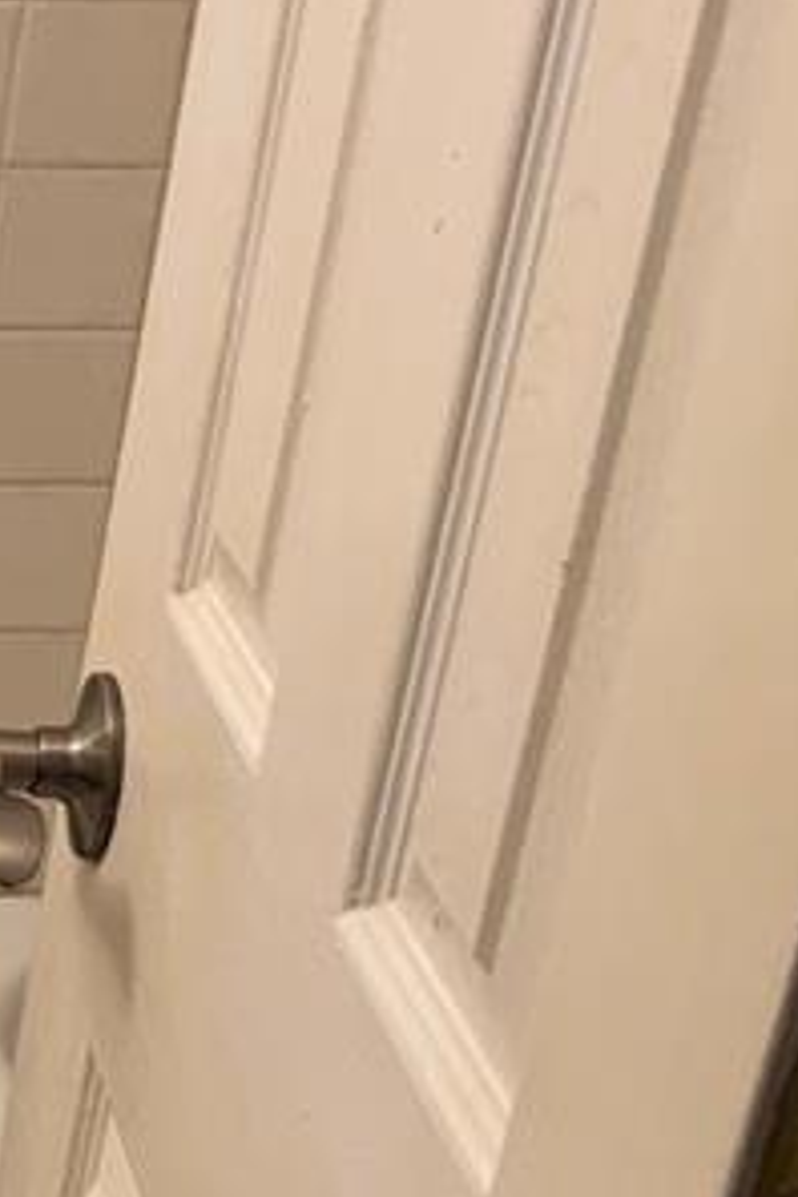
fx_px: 2859
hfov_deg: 13.2
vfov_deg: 23.6
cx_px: -915
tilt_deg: -24.2
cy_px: 750
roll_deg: -0.6
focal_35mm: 86
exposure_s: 1/120
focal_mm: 6.76
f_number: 1.78
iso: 160
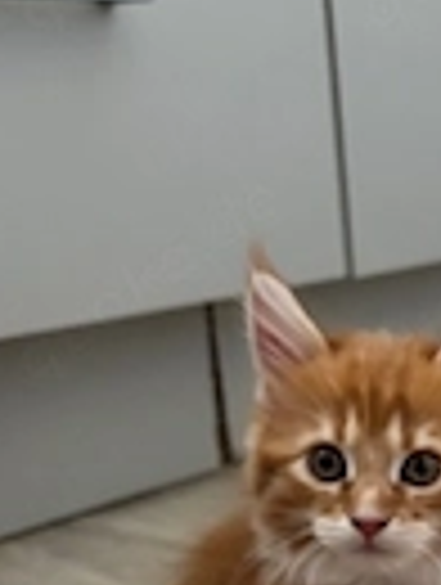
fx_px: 1354
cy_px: 680
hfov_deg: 17.3
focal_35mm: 80
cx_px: 590
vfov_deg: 22.7
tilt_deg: -22.3
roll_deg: +0.8
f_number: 1.6
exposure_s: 1/60
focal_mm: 5.96
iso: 320
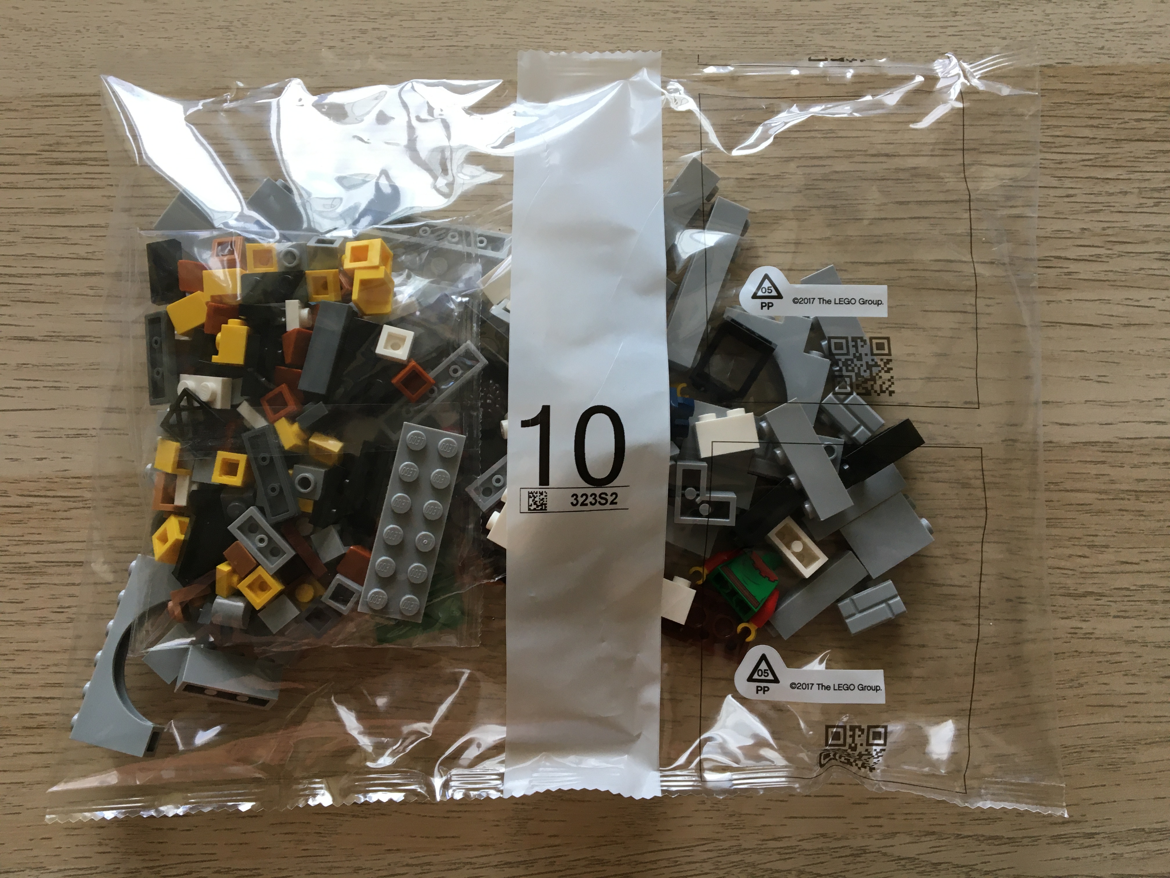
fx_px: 980
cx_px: 585
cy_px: 439
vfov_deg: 48.2
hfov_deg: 61.7
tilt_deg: -86.1
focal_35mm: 29
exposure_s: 1/33
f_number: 2.2
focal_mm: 4.15
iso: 40
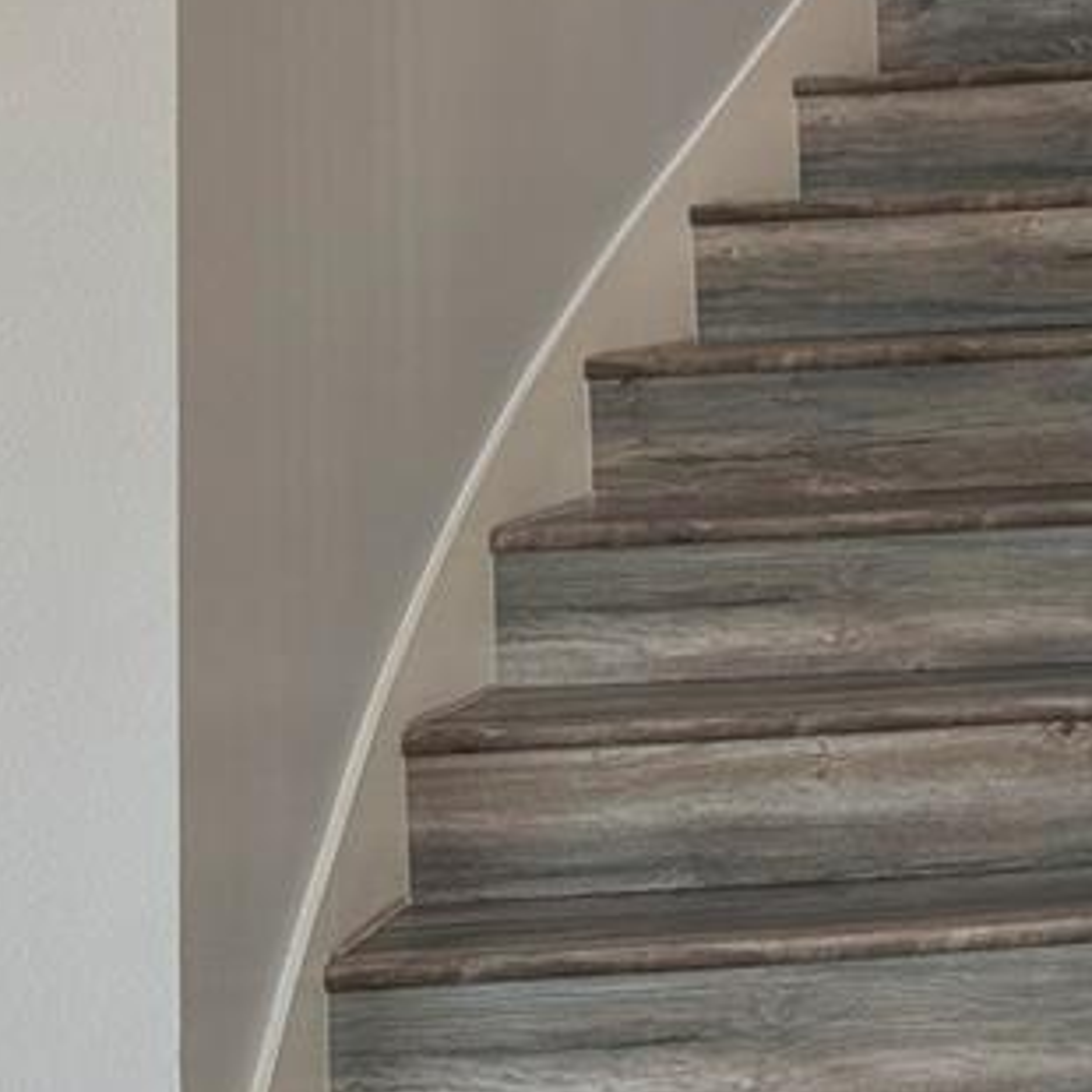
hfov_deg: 19.0
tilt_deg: +4.5
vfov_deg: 20.3
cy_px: -77
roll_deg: +2.6
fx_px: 2927
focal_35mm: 82
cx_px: 1557
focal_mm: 6.76
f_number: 1.78
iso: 80
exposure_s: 1/163
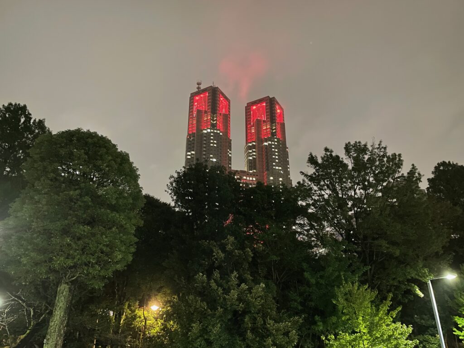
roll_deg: -0.5
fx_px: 349
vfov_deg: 53.1
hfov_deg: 67.3
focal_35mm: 26
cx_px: 232
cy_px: 174
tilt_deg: +26.6
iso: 500
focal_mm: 4.2
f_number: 1.6
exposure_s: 1/8
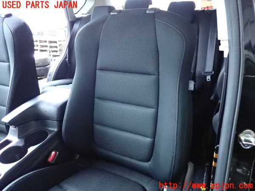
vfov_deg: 54.9
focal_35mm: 25
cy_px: 96
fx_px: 184
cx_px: 128
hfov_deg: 69.4
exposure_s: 1/125
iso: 2500
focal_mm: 4.5
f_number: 2
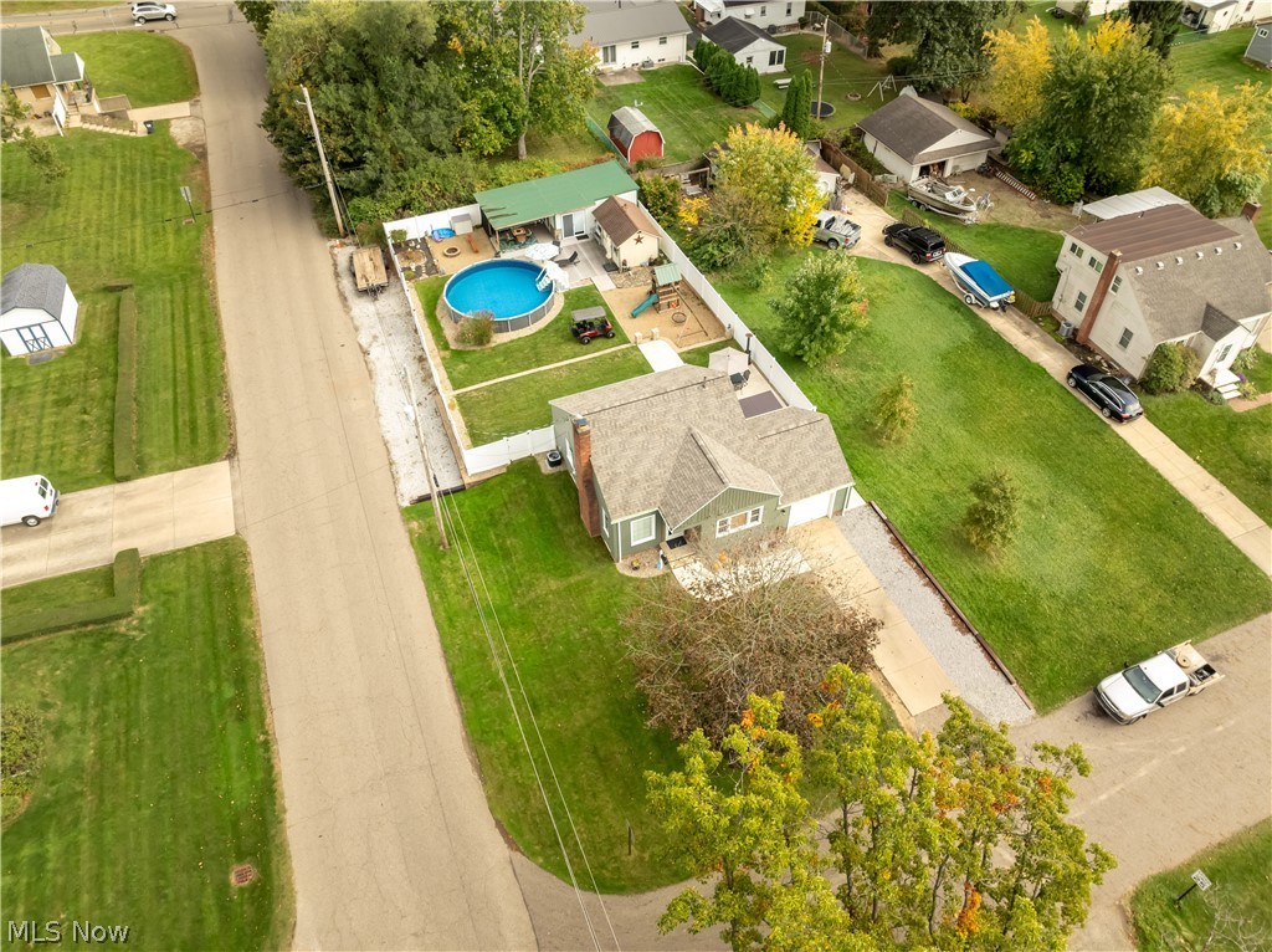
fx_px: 881
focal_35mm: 24
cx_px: 636
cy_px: 476
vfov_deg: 56.7
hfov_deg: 71.6
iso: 100
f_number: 2.8
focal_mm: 12.29
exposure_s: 1/200
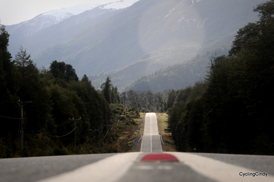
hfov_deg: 13.7
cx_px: 137
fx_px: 1140
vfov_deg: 9.1
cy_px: 91
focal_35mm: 150
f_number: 14
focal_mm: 100
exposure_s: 1/250
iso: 400
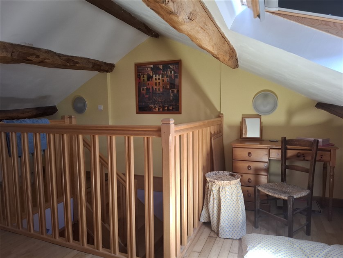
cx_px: 172
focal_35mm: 23
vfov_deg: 58.9
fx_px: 228
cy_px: 129
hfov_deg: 73.9
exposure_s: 1/50
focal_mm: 5.54
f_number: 1.8
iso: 200
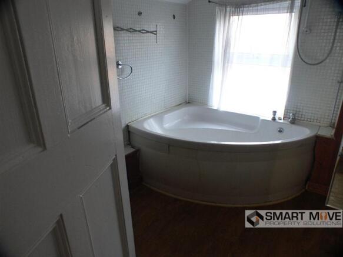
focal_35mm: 35
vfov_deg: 40.7
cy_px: 128
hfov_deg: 52.6
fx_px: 347
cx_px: 172
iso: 200
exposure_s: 1/25
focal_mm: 7.5
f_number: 2.8
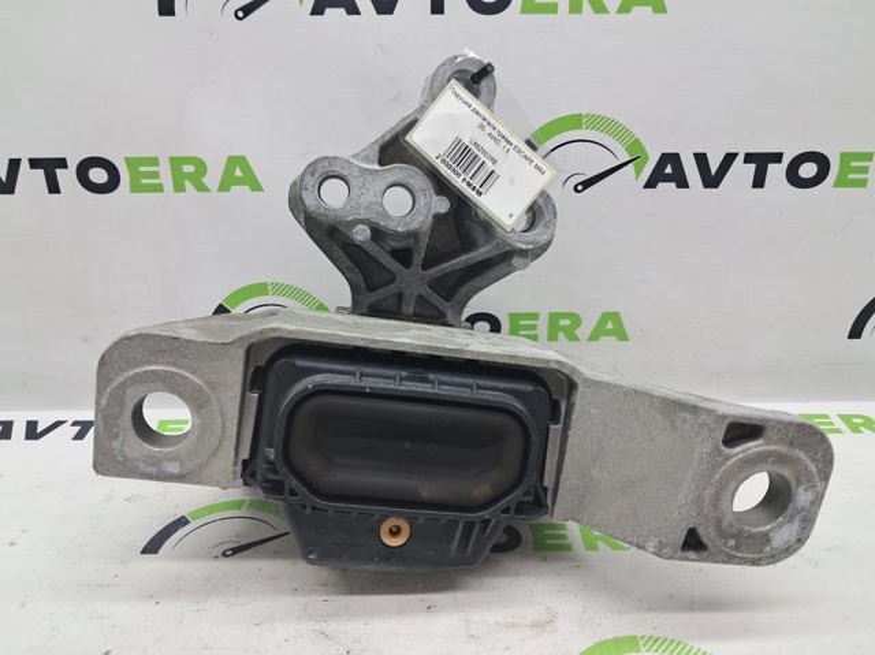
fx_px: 682
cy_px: 328
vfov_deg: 51.3
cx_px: 438
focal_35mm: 27
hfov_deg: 65.4
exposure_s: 1/50
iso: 50
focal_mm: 4
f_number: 1.8
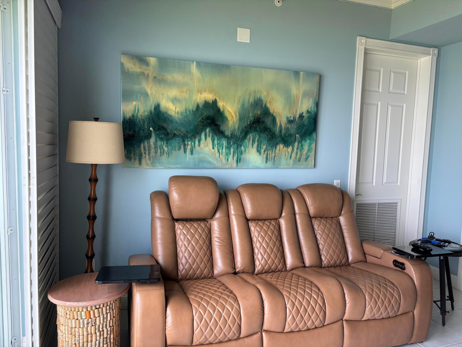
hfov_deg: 67.3
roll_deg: -1.5
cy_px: 174
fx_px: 347
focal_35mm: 26
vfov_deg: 53.1
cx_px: 231
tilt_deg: -4.6
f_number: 1.6
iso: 64
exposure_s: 1/121
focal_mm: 5.96
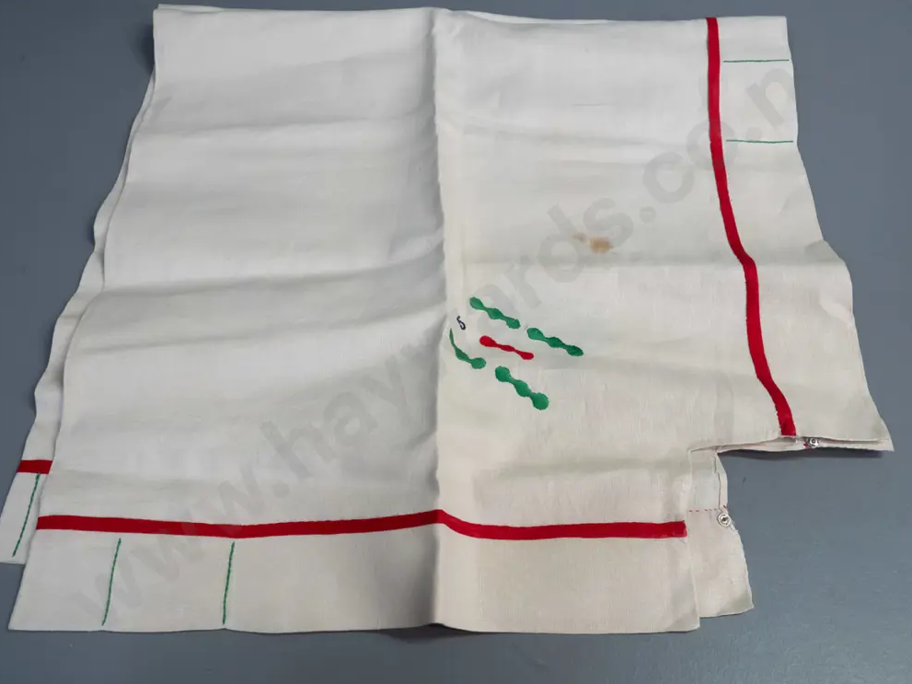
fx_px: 817
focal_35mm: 31
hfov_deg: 58.4
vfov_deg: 45.4
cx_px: 457
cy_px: 335
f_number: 6.3
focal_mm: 15
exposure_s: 1/160
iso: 2000
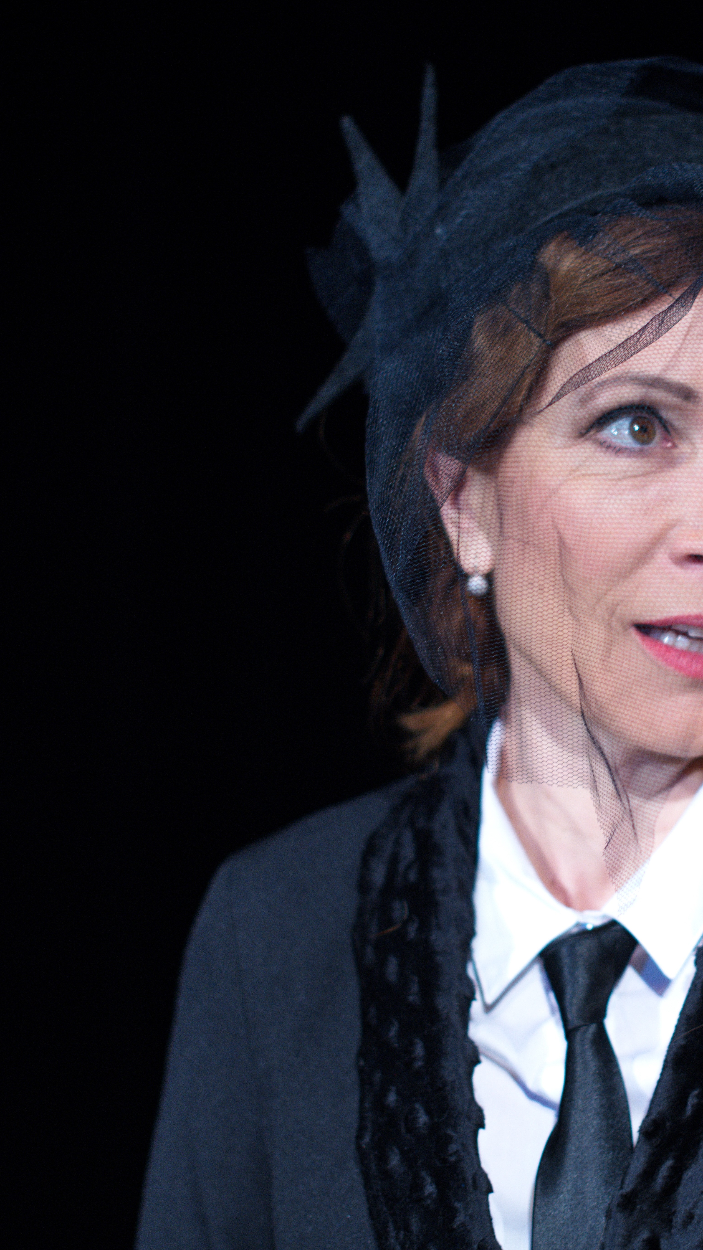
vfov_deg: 26.8
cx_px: 664
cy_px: 625
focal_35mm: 79
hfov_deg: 15.1
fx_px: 2618
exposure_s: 1/80
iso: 500
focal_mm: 50
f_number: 2.5
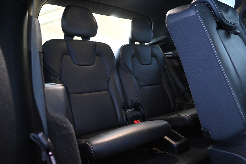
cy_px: 82
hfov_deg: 73.7
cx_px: 123
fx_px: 164
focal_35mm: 24
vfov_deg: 53.1
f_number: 3.5
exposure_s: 1/25
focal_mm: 16
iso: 9000
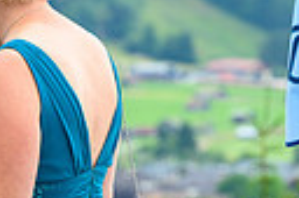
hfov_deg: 3.6
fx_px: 4687
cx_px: -213
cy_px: 235
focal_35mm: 565
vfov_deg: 2.4
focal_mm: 125
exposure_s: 1/500
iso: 250
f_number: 5.6
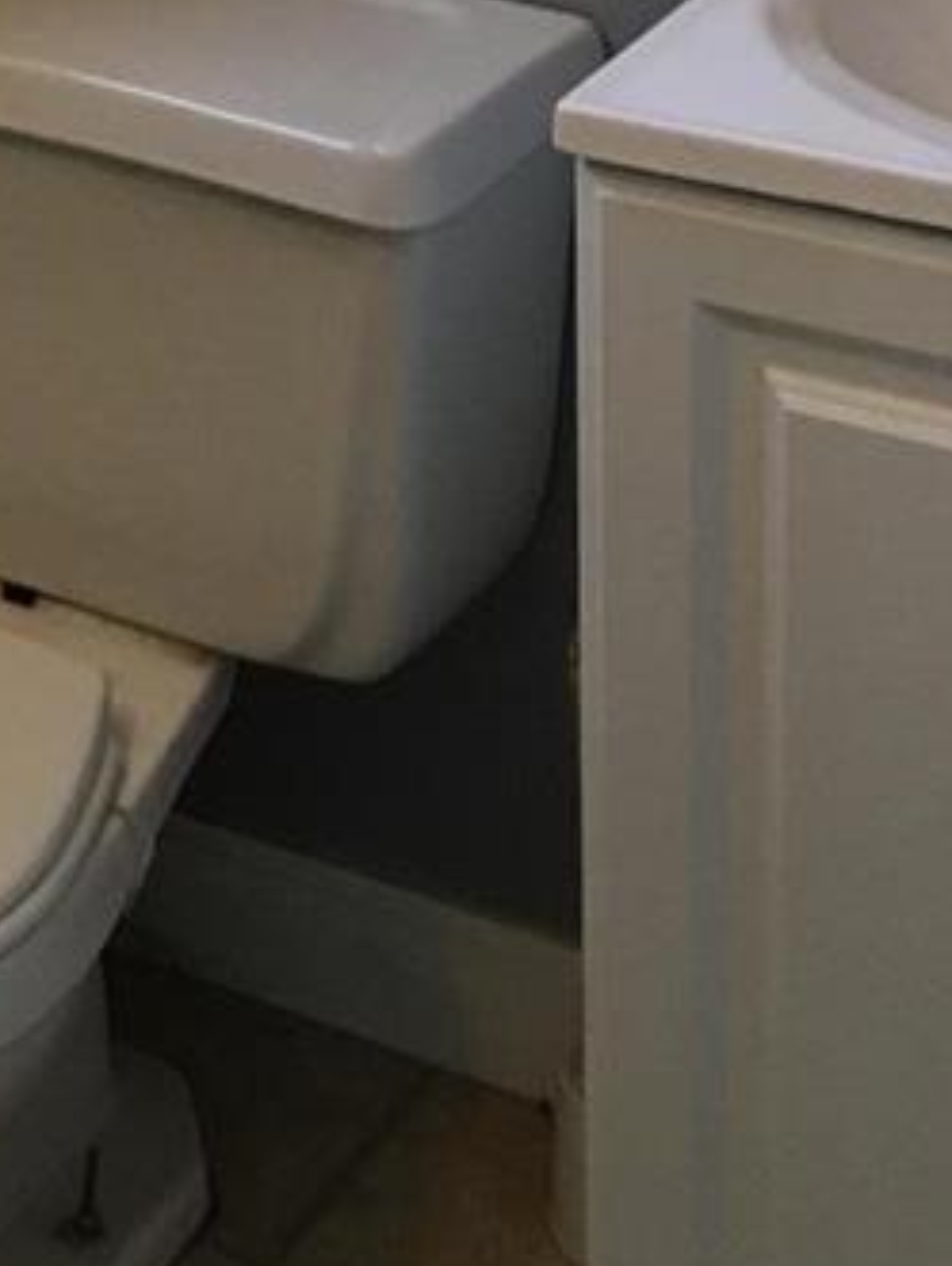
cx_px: -715
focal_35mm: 105
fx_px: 3843
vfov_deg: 17.7
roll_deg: +7.8
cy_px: -306
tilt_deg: -18.4
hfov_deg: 12.9
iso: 125
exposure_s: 1/30
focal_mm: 4.15
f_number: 2.2
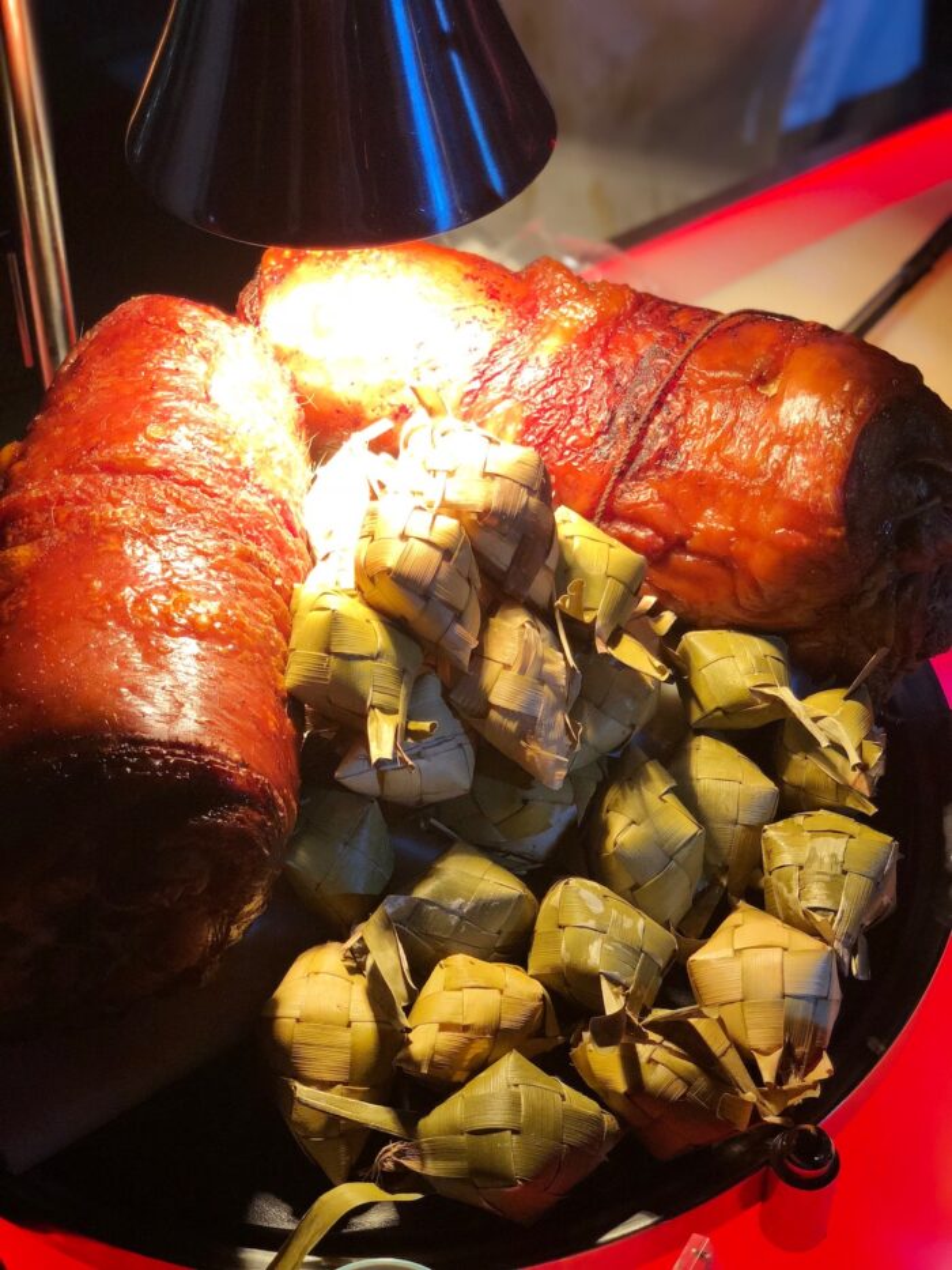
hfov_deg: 28.0
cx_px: 476
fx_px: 1906
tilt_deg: -44.3
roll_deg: +1.6
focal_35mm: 52
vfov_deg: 36.8
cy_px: 635
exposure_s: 1/60
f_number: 2.4
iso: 80
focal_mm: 6
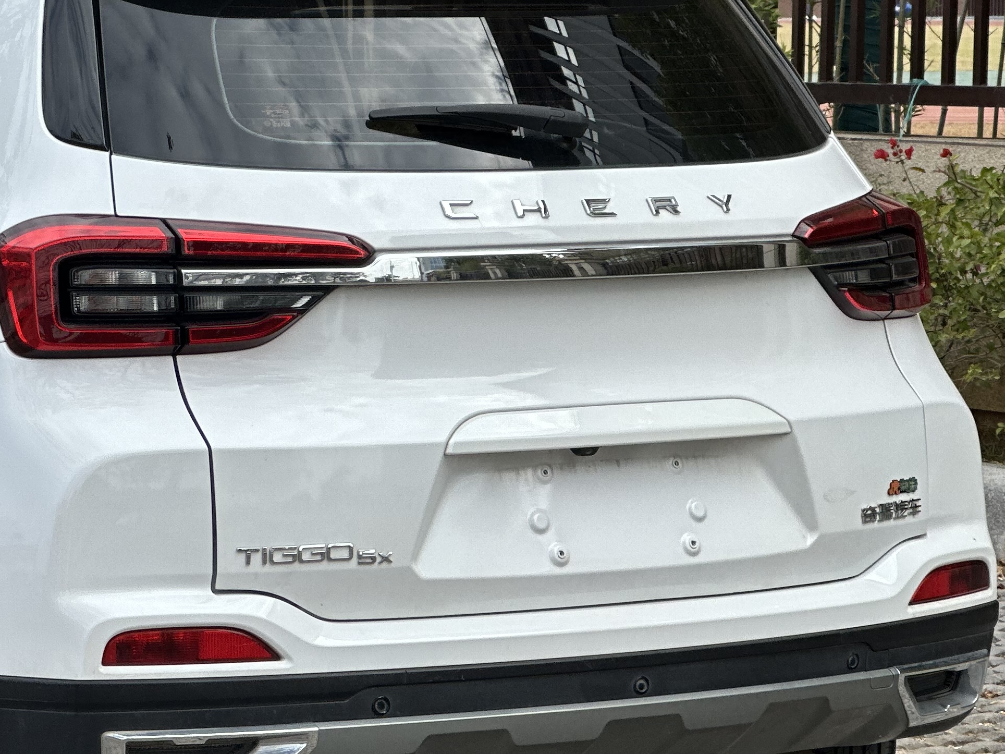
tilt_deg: -3.1
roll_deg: +0.5
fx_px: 4674
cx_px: 42
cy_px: 304
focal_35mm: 161
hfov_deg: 12.2
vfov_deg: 9.2
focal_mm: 9
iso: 25
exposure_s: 1/296
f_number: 2.8
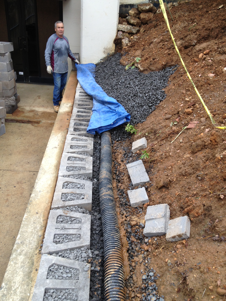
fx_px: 305
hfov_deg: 40.7
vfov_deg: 52.6
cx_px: 113
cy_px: 150
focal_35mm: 35
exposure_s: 1/120
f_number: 2.4
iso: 50
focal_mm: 4.28
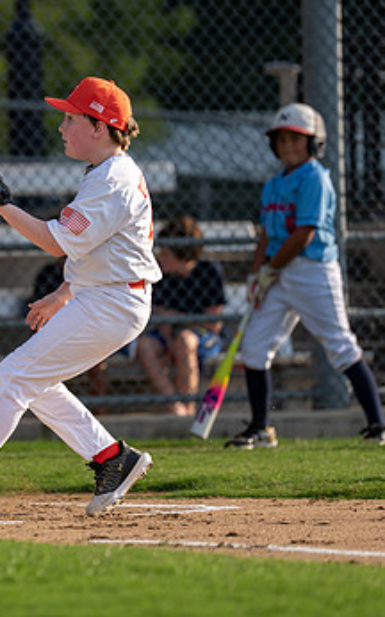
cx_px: -66
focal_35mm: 450
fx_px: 7561
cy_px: 223
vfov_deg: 4.7
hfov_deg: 2.9
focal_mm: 200
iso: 200
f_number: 2.8
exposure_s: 1/2500
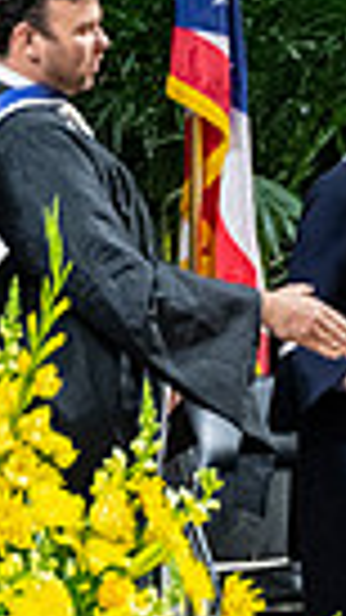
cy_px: 433
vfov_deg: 1.7
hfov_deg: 1.0
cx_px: 236
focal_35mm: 1266
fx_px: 20662
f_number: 4
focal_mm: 190
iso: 2000
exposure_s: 1/200
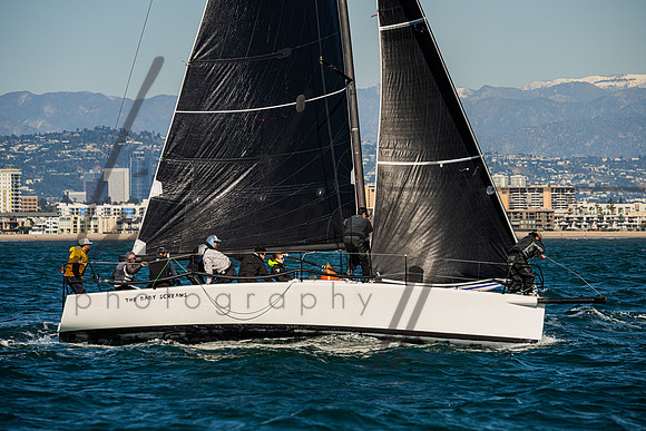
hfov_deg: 7.6
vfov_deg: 5.1
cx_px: 323
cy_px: 216
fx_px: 4846
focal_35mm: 270
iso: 400
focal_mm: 270
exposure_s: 1/2000
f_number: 9
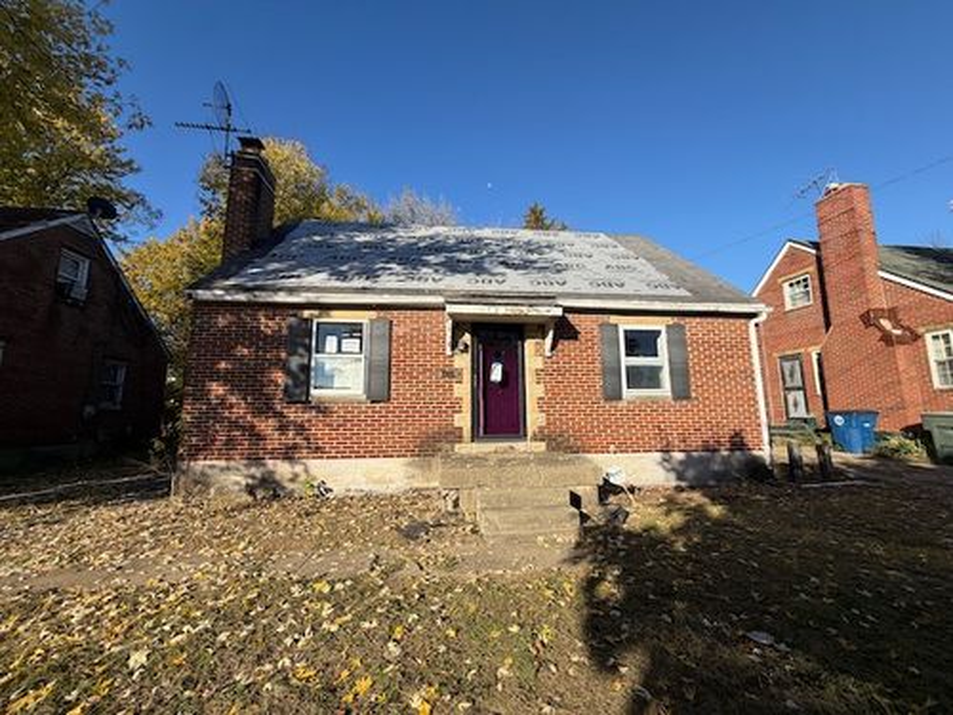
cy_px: 358
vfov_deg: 85.7
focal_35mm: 14
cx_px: 476
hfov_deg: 102.1
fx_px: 385
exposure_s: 1/770
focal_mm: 2.22
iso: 32
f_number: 2.2
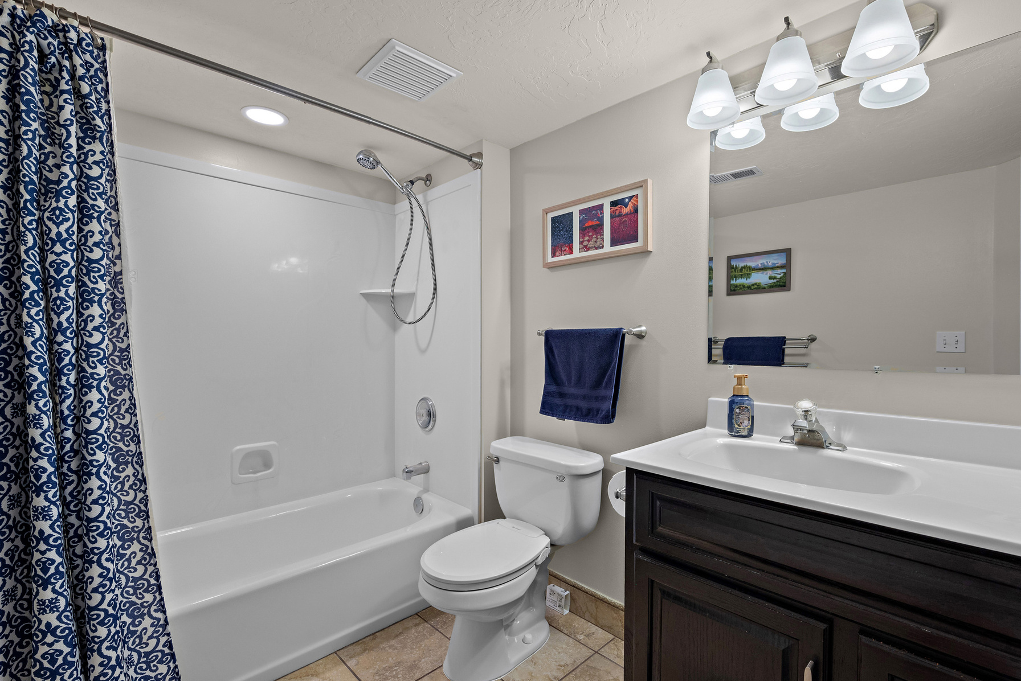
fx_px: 454
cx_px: 524
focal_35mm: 16
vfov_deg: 73.8
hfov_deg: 96.7
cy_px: 340
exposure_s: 1/200
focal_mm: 14
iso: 500
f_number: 8
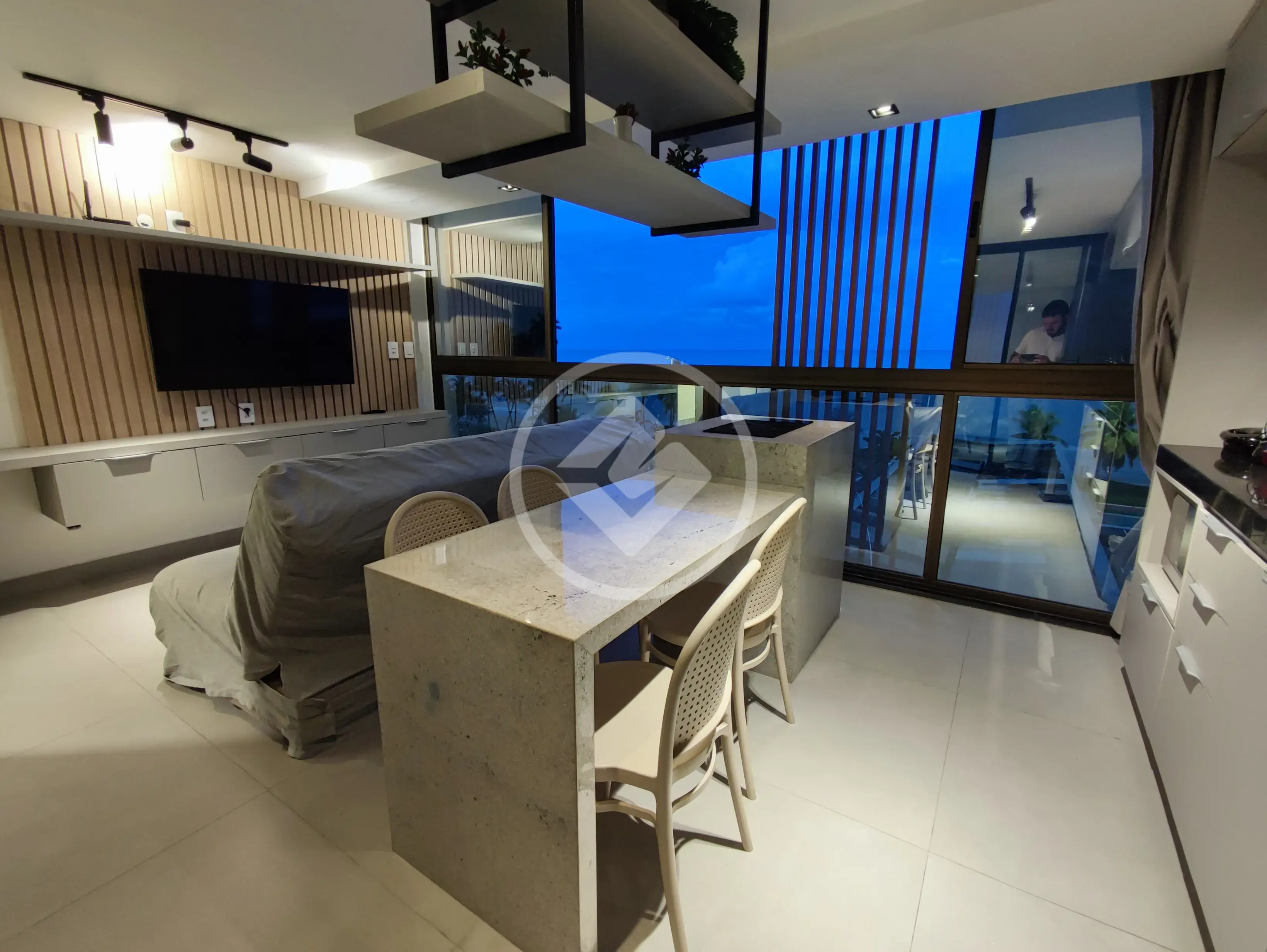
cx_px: 634
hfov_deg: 98.1
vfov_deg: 81.8
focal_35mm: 15
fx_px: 549
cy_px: 476
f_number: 2.2
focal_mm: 1.65
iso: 55
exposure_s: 1/40
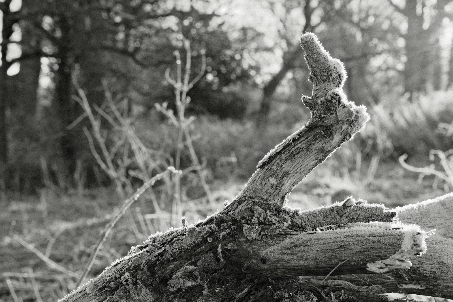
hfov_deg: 38.9
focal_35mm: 51
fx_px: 642
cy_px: 151
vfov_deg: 26.5
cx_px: 226
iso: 640
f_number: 5.6
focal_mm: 34.2
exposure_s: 1/150
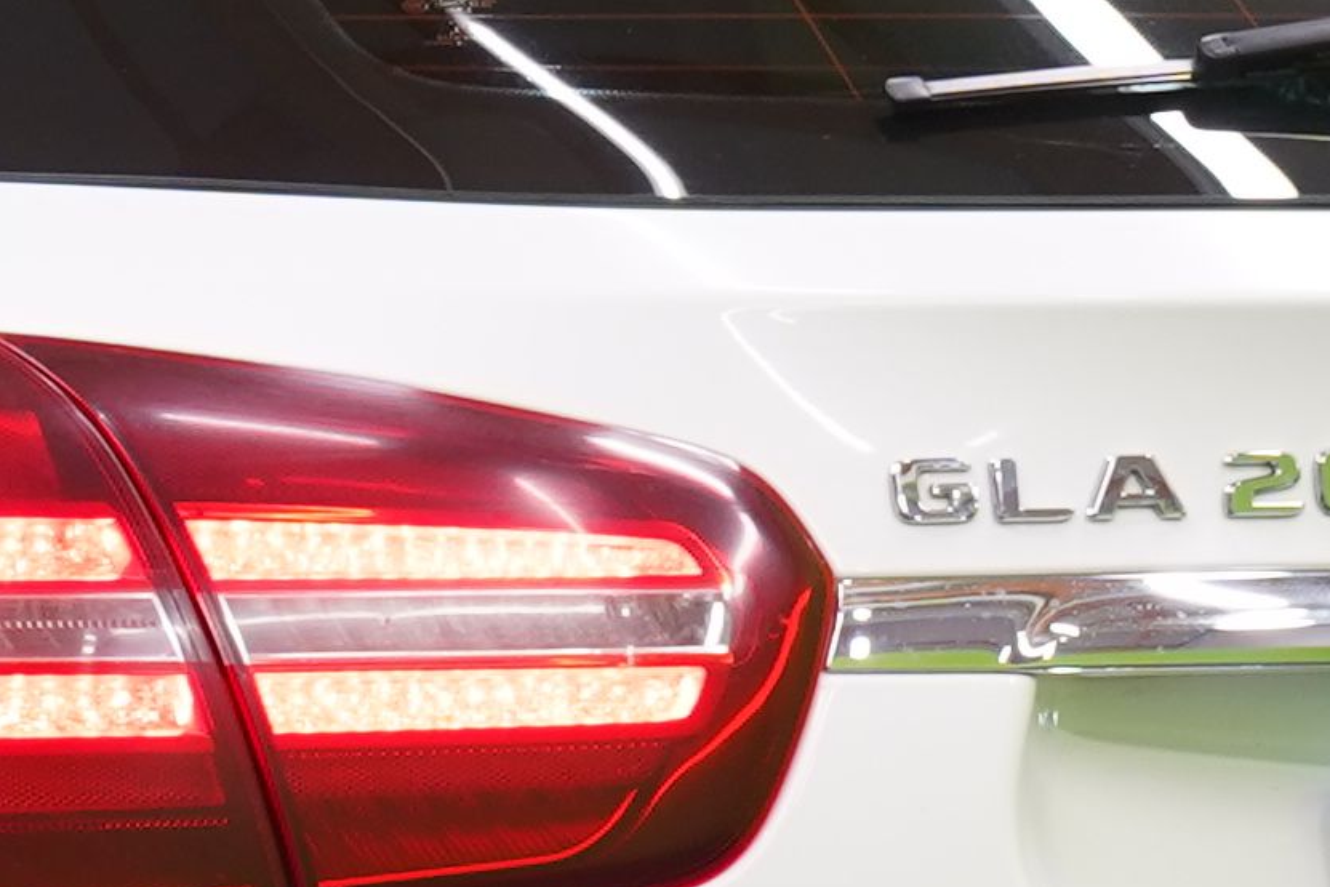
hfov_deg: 4.9
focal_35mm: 419
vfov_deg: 3.3
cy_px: 679
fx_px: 15479
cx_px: -373
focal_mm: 58
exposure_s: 1/30
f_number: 5
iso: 400
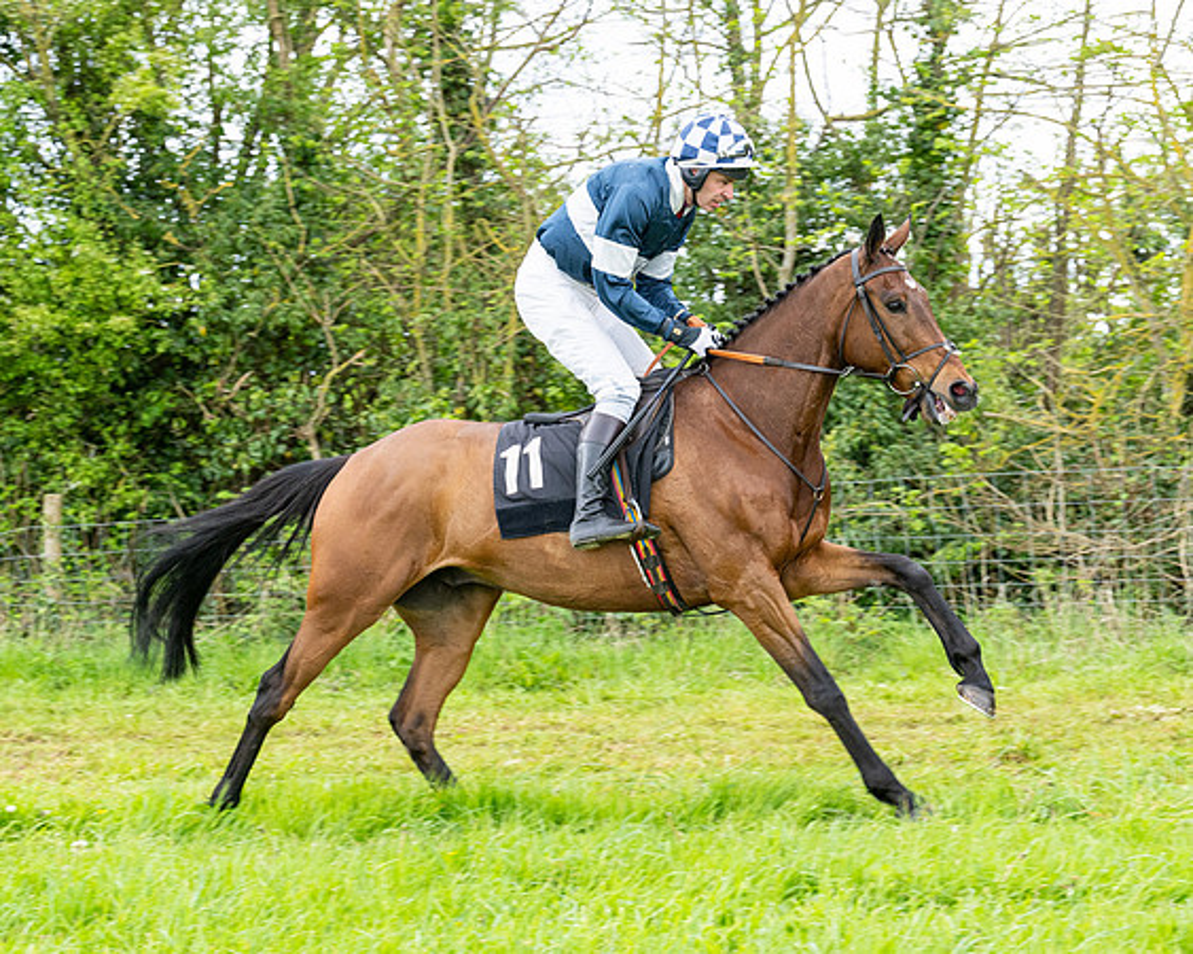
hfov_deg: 18.4
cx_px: 455
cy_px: 478
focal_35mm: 104
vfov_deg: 14.7
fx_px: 3684
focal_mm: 70
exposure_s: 1/640
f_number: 5
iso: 400
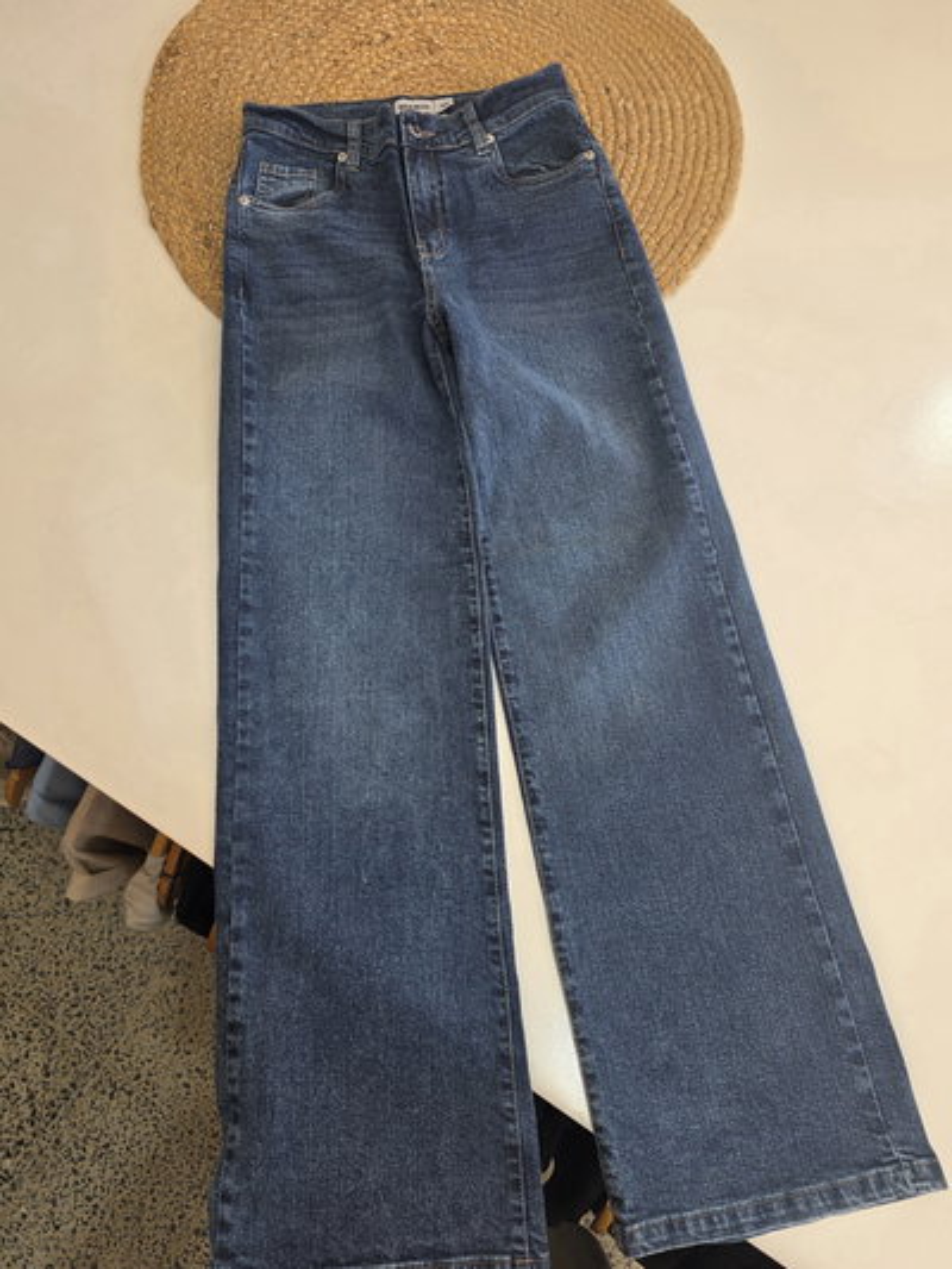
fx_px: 843
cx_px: 476
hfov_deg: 58.9
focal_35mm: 23
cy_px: 634
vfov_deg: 73.9
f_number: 1.7
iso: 64
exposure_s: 1/101
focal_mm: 6.3
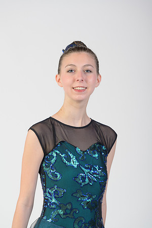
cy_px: 114
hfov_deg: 6.9
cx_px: 76
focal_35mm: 200
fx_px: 1267
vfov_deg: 10.3
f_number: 6.3
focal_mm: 200
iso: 400
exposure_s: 1/160
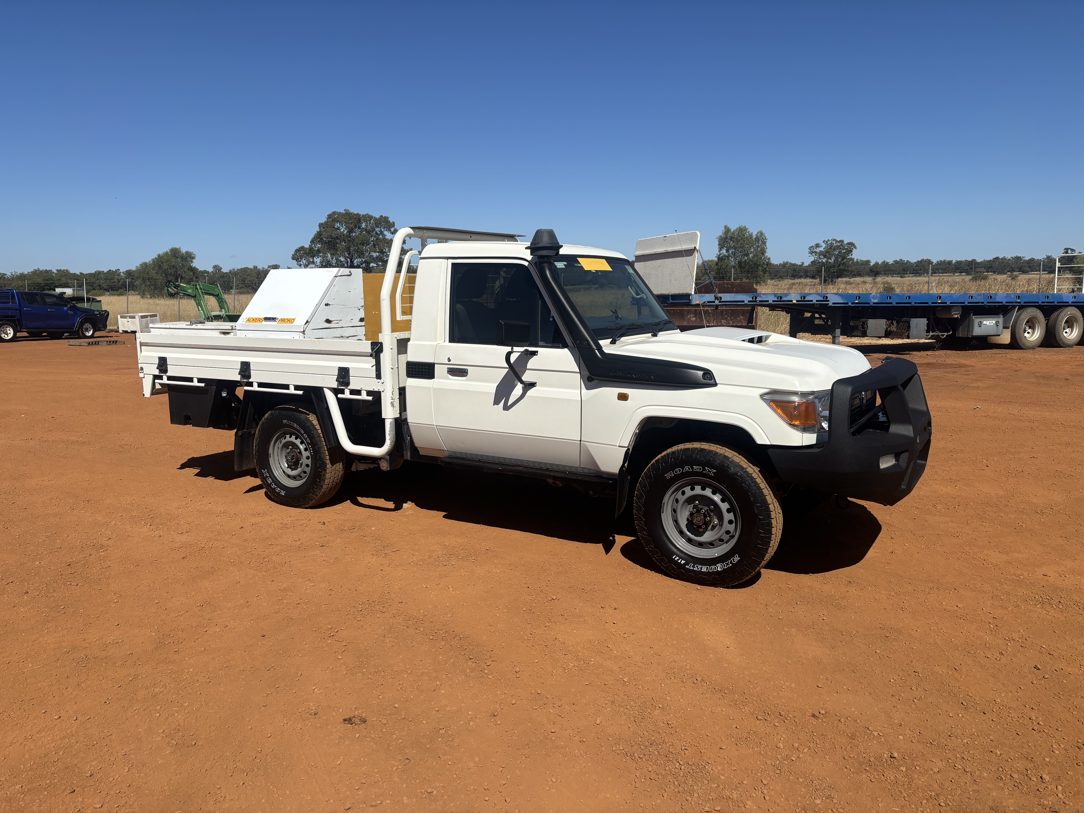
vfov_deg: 53.1
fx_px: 814
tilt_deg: -9.4
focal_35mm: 26
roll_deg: +0.5
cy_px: 406
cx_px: 542
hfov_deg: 67.3
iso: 50
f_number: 1.6
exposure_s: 1/5952
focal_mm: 5.96
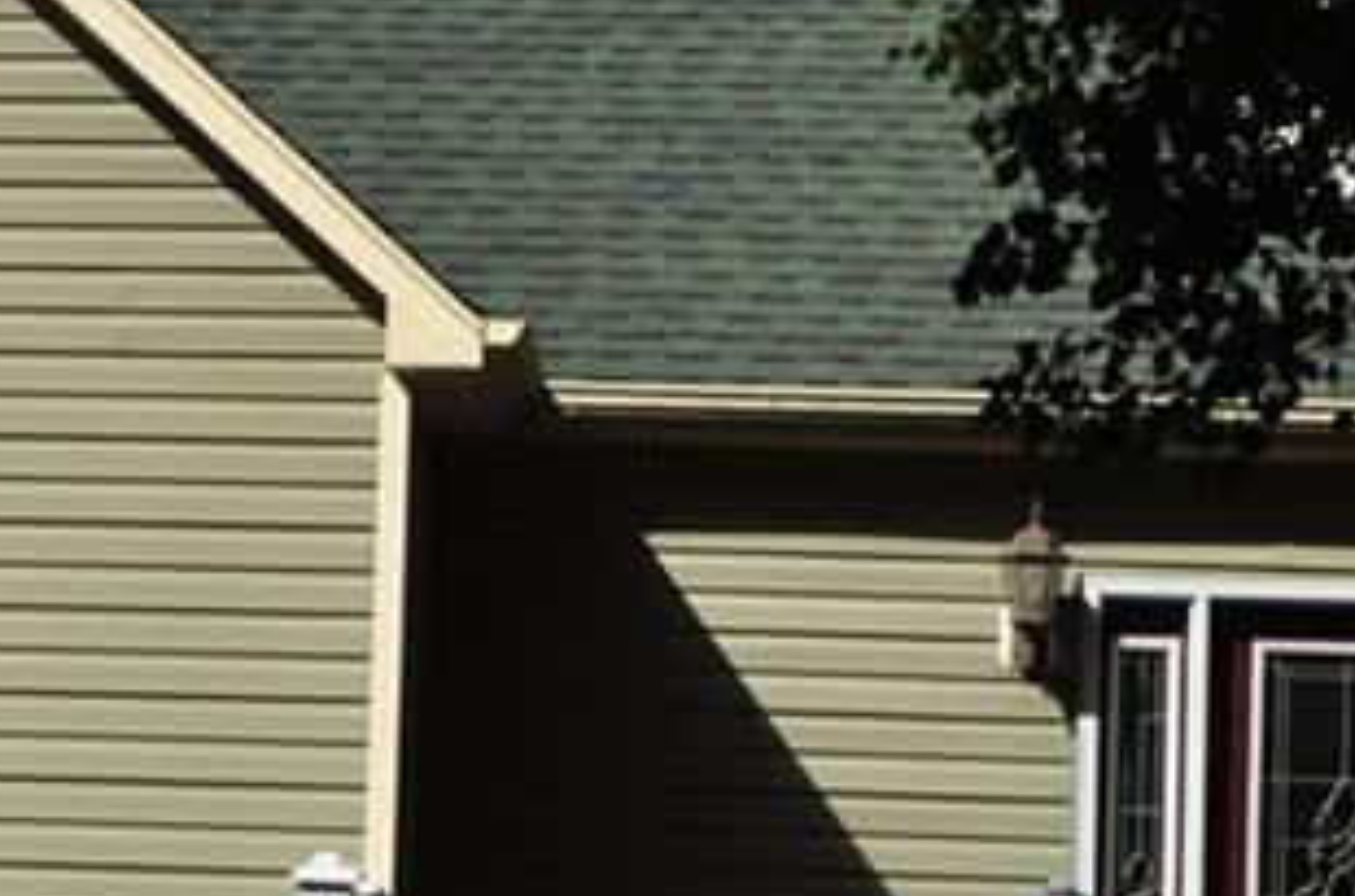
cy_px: 728
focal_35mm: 119
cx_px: 420
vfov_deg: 11.4
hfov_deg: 17.2
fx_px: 4468
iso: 200
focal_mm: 24
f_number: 11
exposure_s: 1/500
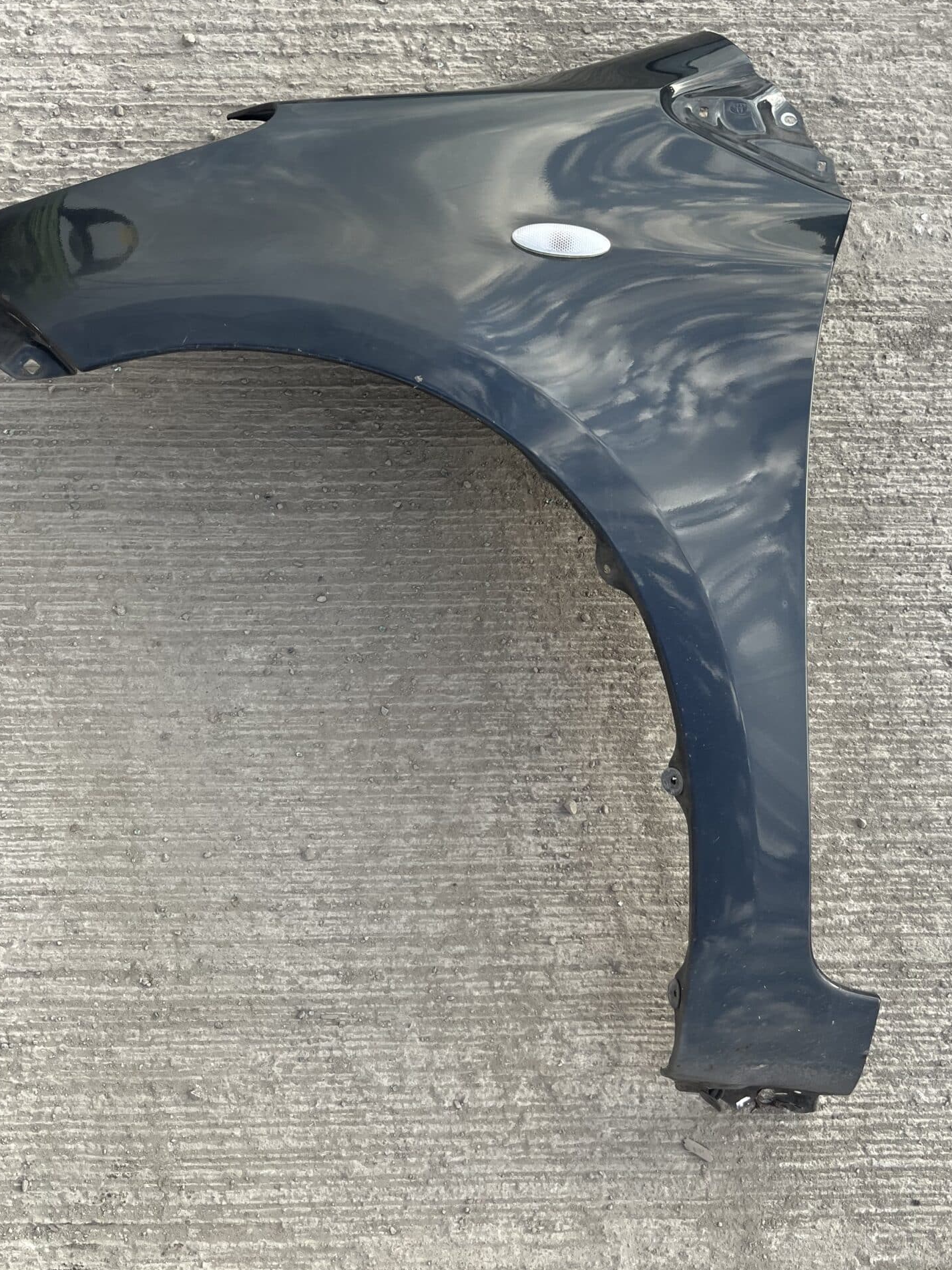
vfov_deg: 52.2
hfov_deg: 40.7
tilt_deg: -76.1
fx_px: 1284
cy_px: 498
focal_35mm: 35
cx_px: 495
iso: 50
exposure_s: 1/440
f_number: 1.6
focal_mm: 5.1
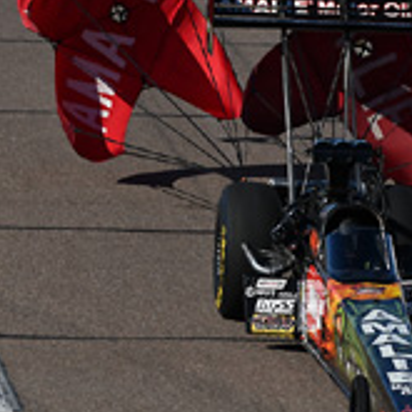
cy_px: 186
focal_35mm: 617
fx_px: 8308
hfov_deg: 2.8
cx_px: 397
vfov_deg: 2.8
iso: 160
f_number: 6.3
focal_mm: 200
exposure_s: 1/2000
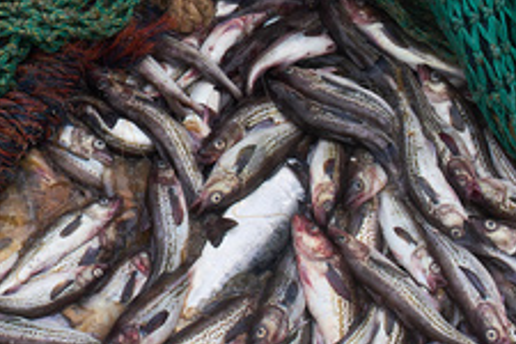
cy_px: -53
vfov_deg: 9.1
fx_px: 2150
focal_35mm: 150
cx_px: -119
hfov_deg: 13.3
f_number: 5
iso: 320
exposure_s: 1/1000
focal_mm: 33
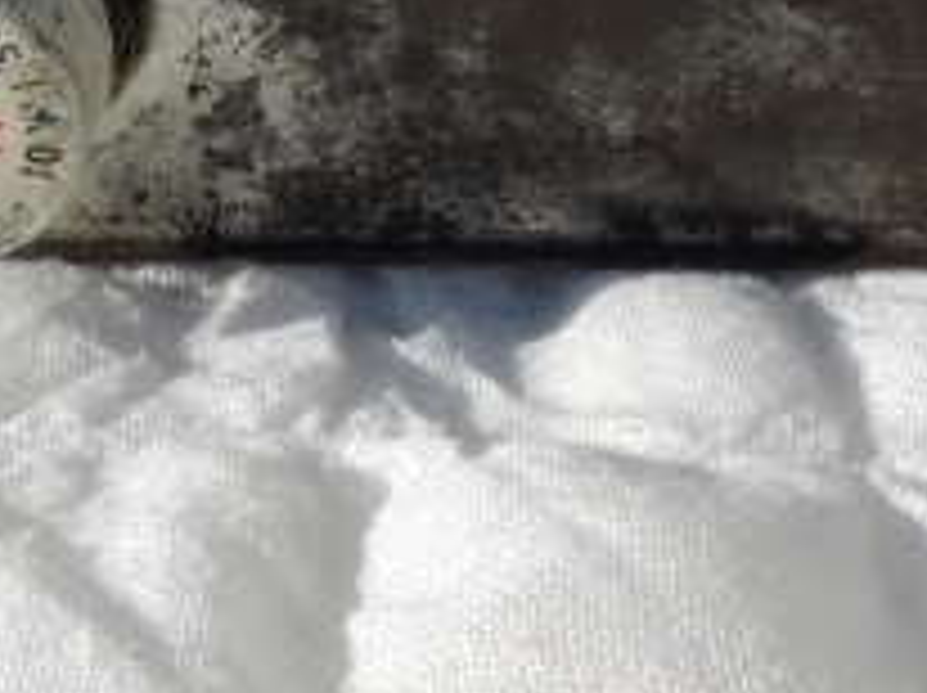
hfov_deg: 27.8
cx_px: 482
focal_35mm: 70
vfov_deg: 19.4
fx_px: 1872
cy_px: -194
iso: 80
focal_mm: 4.3
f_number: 3
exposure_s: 1/1250
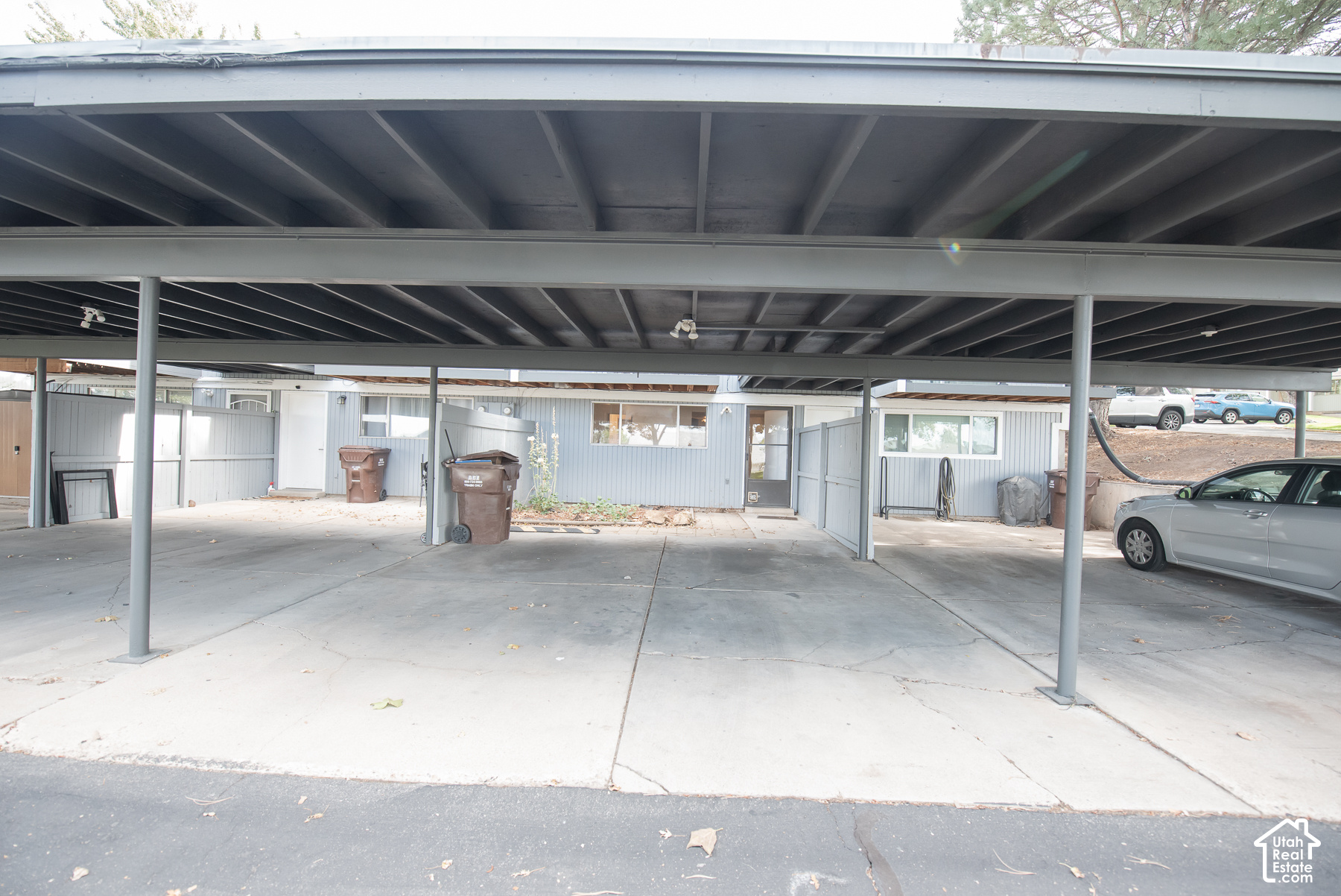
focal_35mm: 14
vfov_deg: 81.3
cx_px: 670
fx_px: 522
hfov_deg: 104.2
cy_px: 448
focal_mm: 14
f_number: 3.5
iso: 1000
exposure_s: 1/250
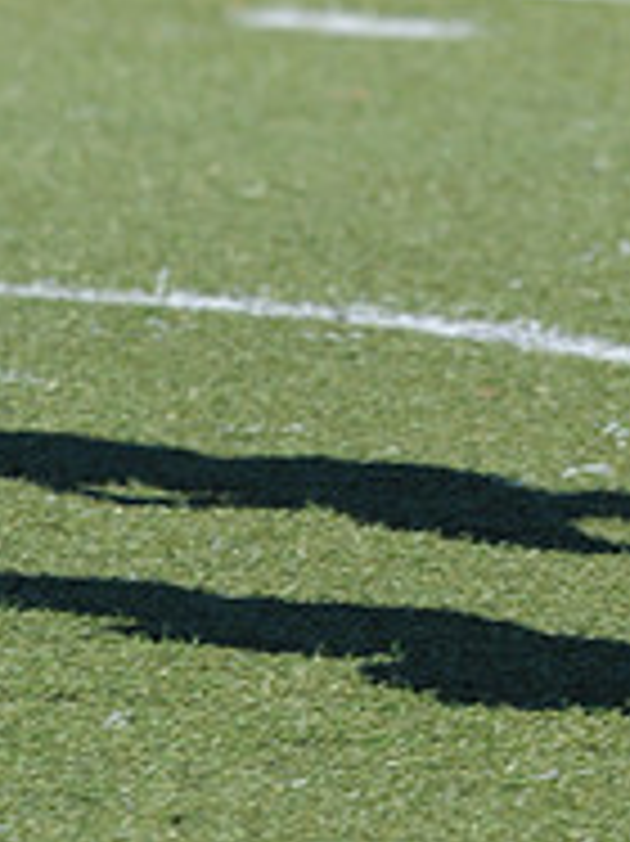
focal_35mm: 1343
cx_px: 848
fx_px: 32627
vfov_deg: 1.5
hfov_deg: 1.1
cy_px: -297
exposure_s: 1/500
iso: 200
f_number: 8
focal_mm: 300
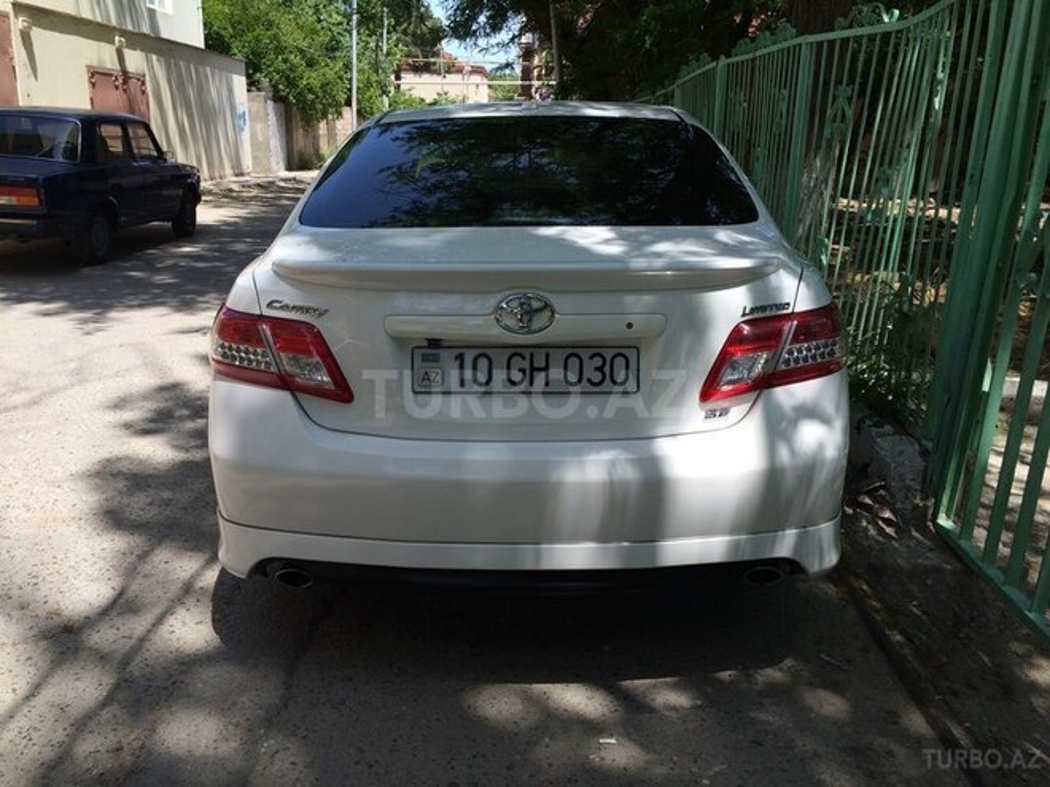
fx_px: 880
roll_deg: -1.2
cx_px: 525
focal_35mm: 29
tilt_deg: -19.2
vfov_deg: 48.2
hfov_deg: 61.7
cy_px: 394
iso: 32
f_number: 2.2
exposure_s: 1/1053
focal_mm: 4.15
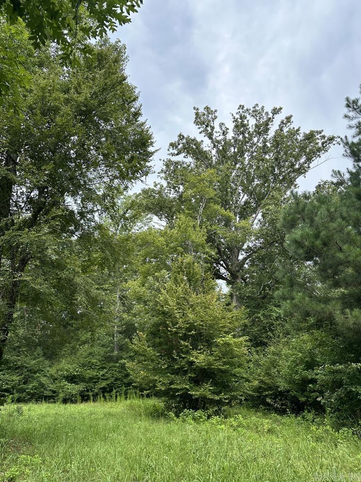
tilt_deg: +22.0
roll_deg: -0.6
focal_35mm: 24
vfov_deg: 71.6
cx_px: 180
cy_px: 241
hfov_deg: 56.8
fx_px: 334
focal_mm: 6.86
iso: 80
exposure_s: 1/2155
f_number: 1.78
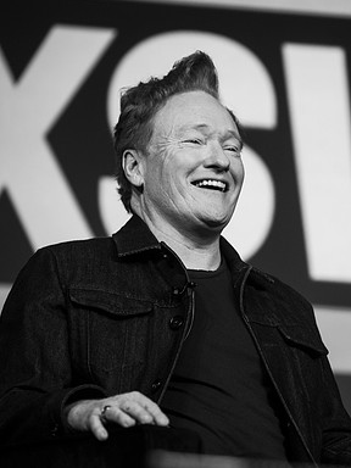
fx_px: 3758
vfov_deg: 7.1
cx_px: 272
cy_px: 204
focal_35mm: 278
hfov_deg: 5.3
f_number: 4
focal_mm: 170
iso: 1250
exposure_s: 1/320
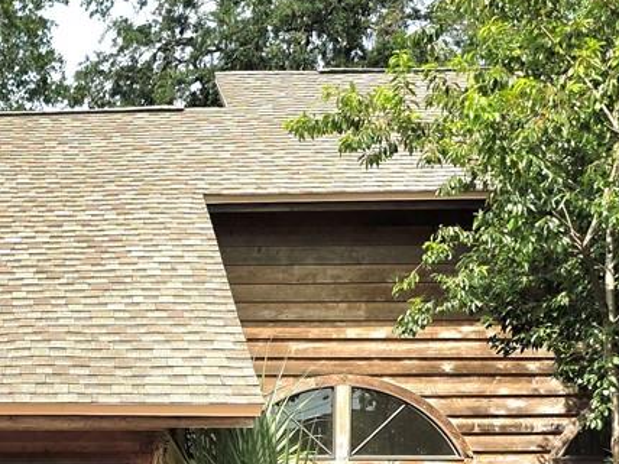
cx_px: -94
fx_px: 1538
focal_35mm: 86
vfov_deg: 16.7
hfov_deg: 21.4
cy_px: 500
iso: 80
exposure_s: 1/5000
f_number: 1.7
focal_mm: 6.3
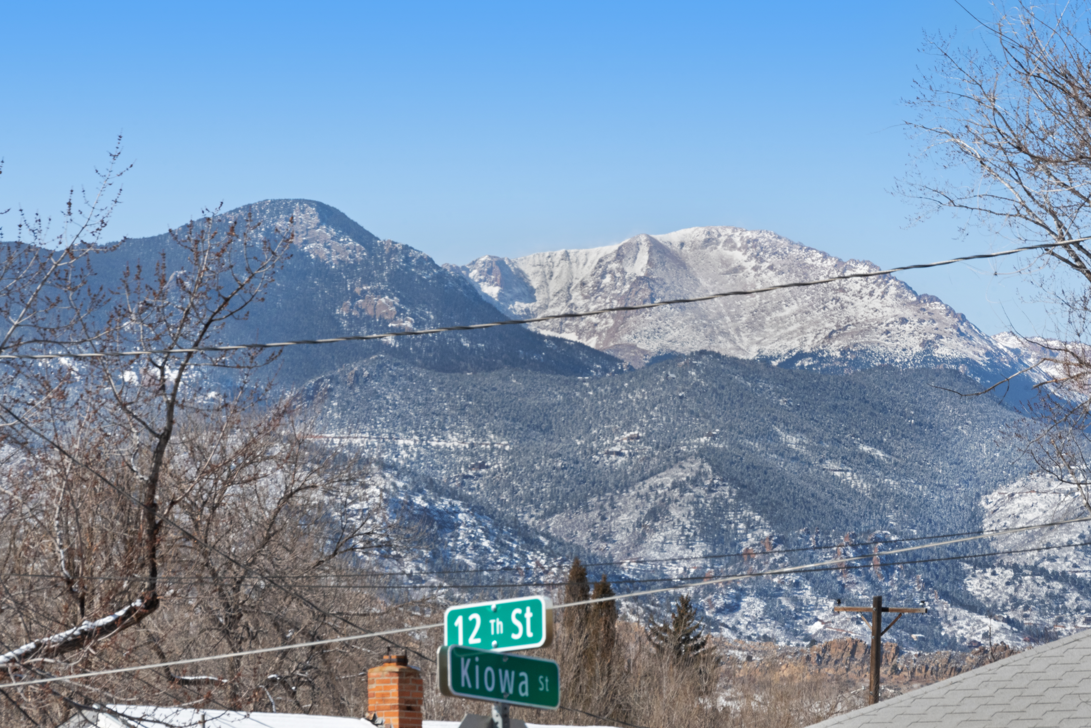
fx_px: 4091
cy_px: 364
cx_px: 546
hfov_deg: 15.2
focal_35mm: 135
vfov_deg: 10.2
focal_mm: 90
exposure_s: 1/160
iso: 400
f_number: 22
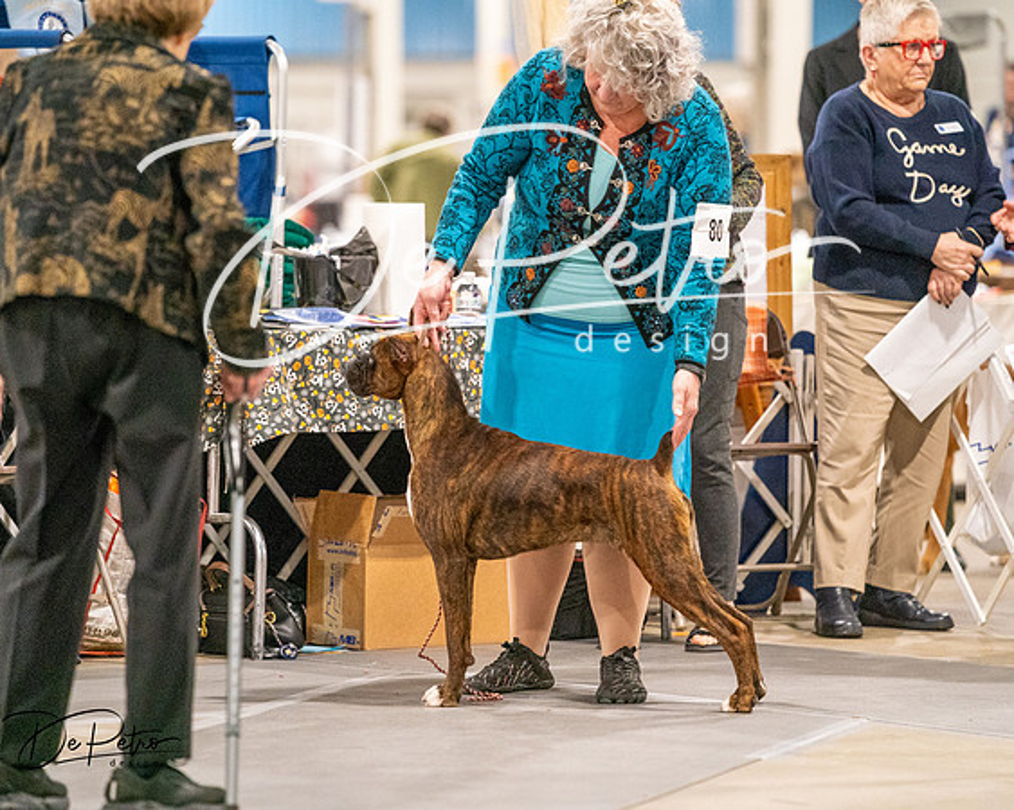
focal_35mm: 222
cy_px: 405
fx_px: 6656
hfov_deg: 8.7
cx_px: 507
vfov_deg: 7.0
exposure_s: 1/250
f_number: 3.5
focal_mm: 197
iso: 6400
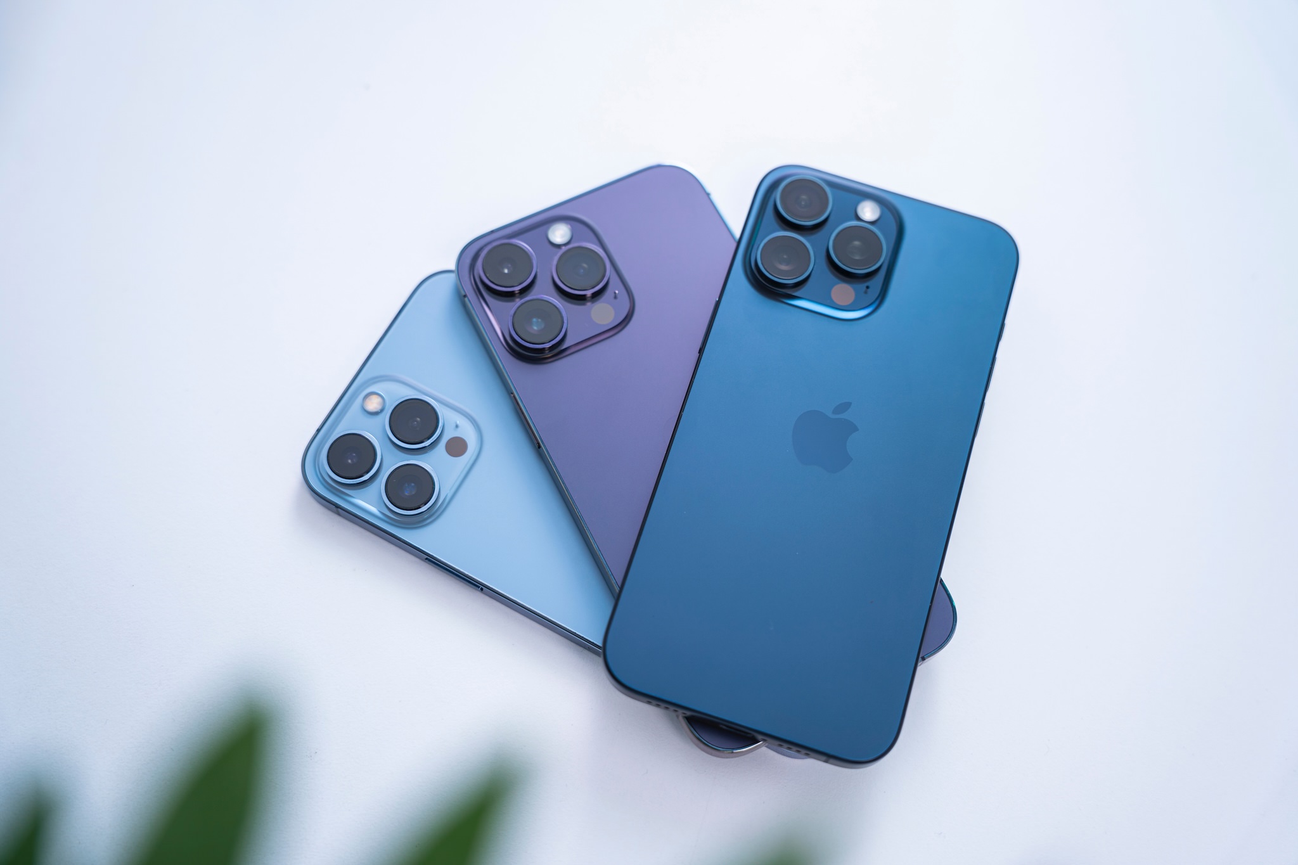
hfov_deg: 47.2
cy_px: 432
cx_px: 649
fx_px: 1485
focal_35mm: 41
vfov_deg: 32.5
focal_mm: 41.2
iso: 100
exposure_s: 1/200
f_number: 2.8
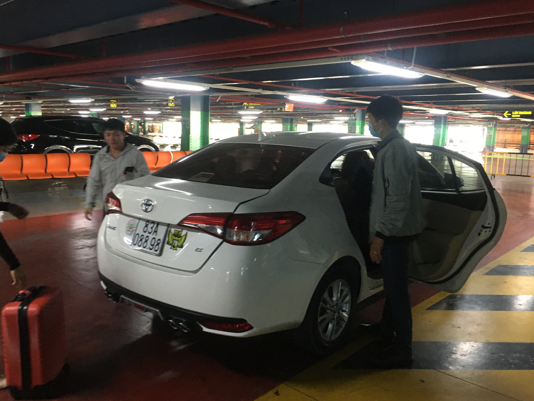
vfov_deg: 46.8
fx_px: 463
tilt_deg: -2.8
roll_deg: -1.2
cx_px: 261
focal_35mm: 30
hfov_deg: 60.0
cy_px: 201
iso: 200
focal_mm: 4.15
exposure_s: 1/25
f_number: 2.2
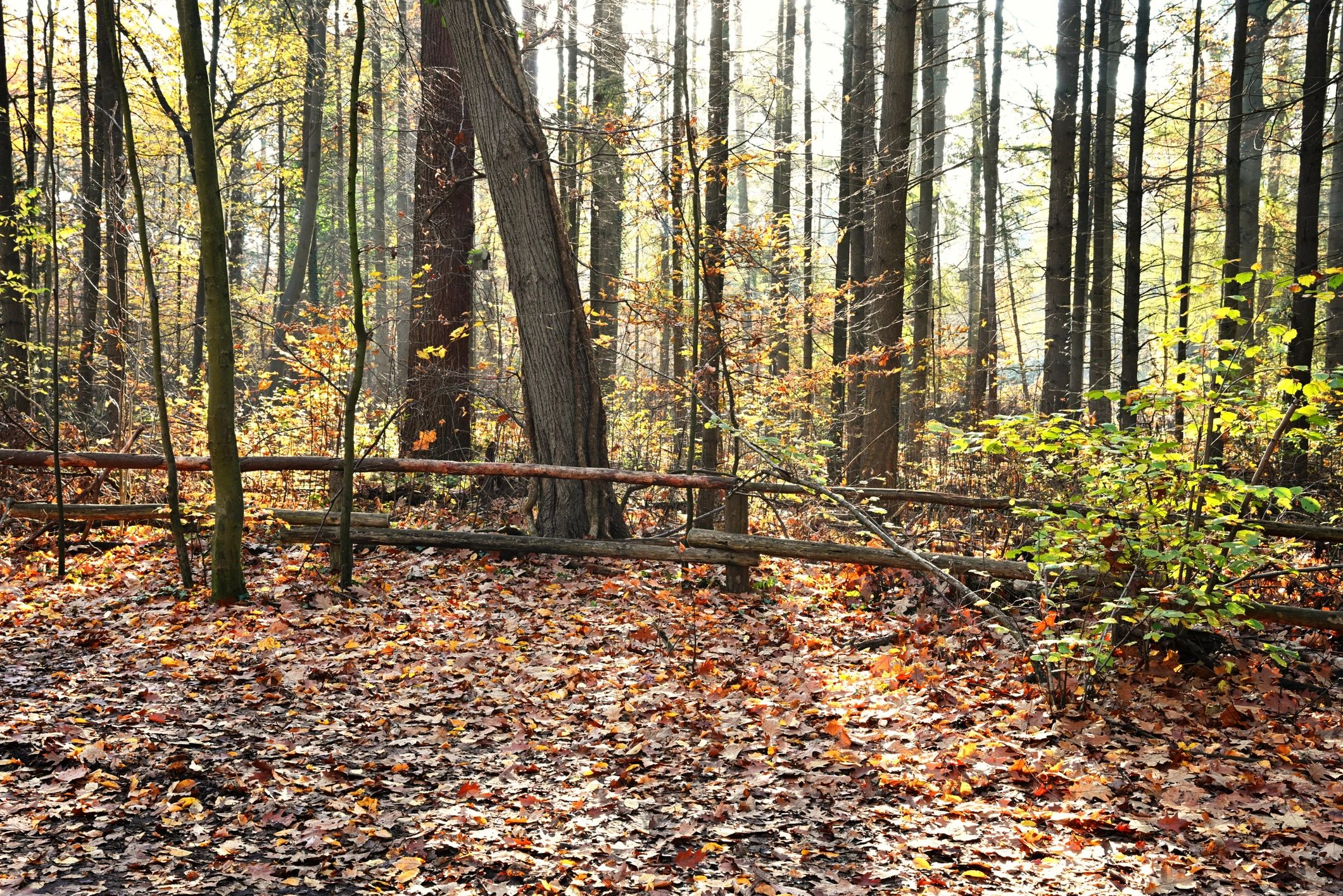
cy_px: 448
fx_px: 1791
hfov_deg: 41.1
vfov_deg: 28.1
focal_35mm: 48
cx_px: 672
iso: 800
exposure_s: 1/50
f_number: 10
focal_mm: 48
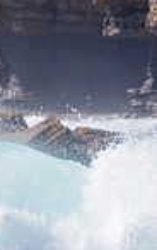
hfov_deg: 0.5
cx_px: -224
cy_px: 218
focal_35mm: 2464
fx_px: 16852
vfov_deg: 0.9
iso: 110
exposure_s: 1/2000
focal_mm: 500
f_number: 5.6
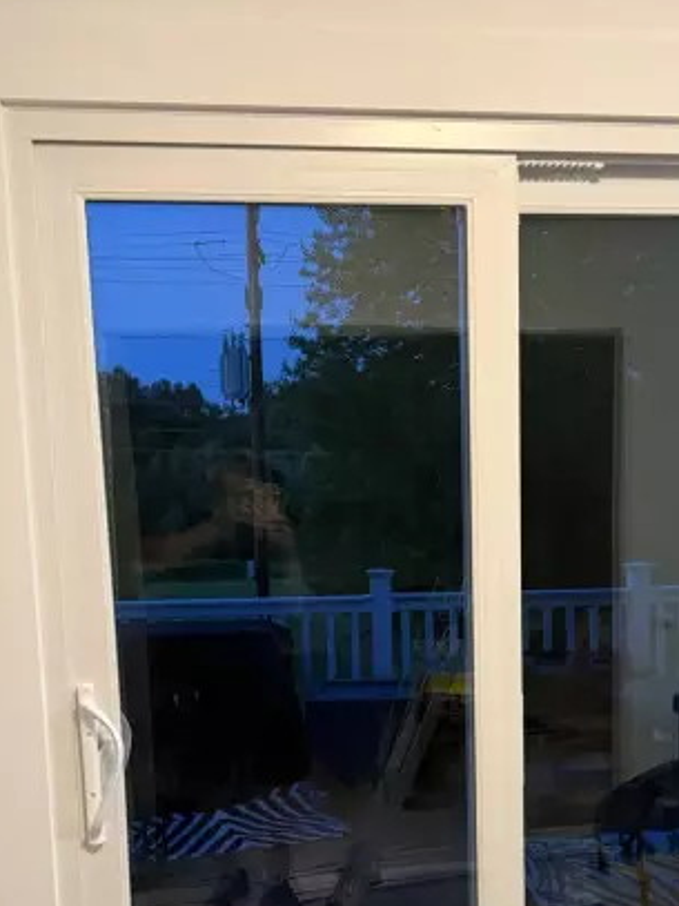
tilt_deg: -6.8
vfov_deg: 41.9
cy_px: 660
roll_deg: +0.3
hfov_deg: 32.6
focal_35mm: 44
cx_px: 459
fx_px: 1151
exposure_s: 1/60
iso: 400
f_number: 1.78
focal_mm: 6.76
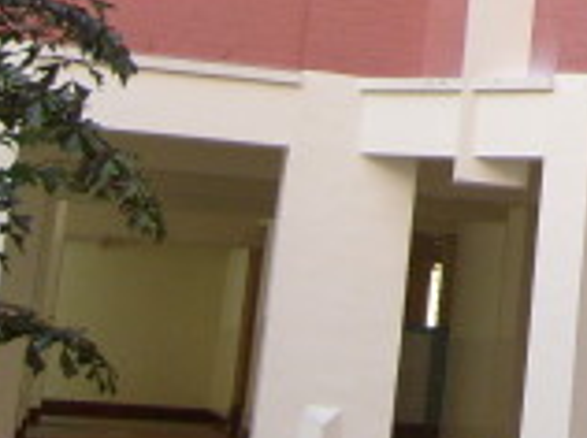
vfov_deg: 11.4
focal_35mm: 122
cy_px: -286
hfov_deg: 15.2
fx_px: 2066
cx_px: 832
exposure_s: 1/250
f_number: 2.8
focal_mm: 5.8
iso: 80
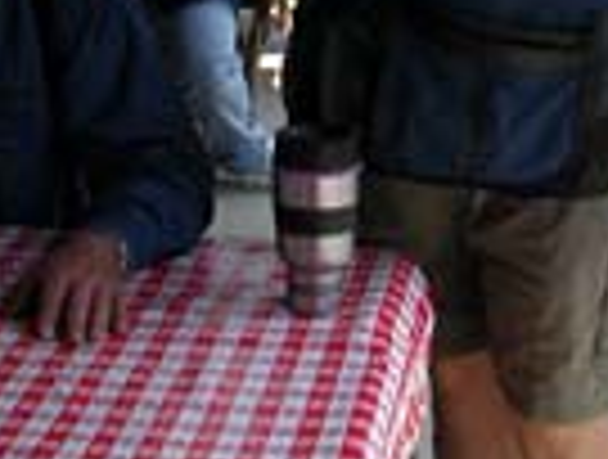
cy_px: -238
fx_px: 2166
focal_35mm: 123
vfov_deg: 11.6
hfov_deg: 16.0
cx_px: 311
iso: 100
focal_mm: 5.6
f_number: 4.5
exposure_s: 1/176
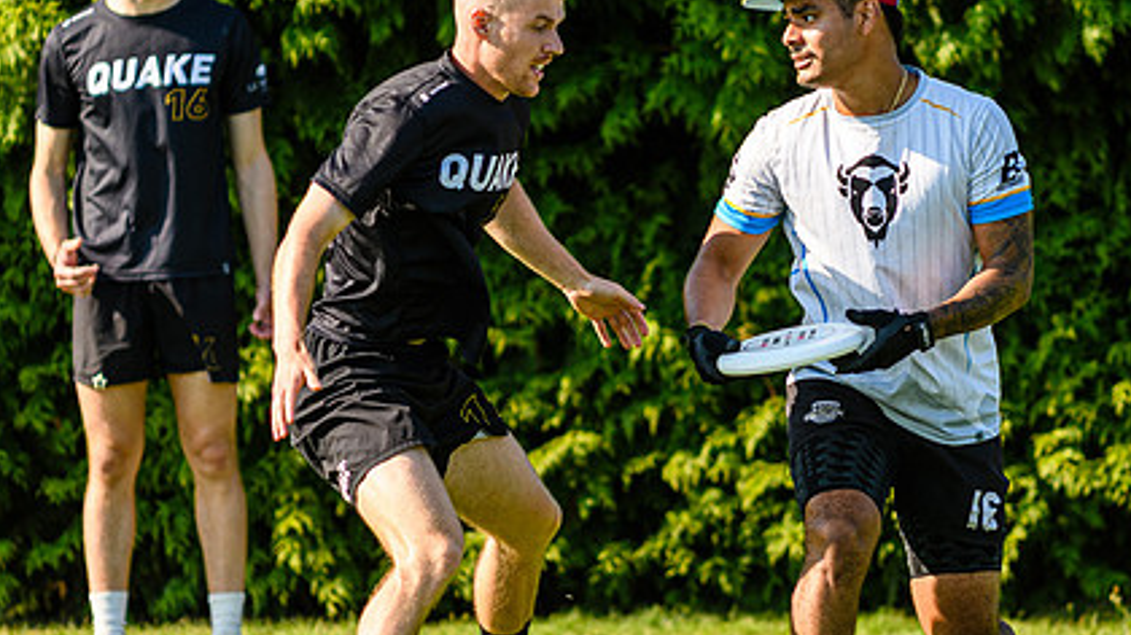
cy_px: 207
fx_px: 16490
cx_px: 644
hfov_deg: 3.9
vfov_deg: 2.2
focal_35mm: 550
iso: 100
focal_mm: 200
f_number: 3.2
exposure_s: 1/1250
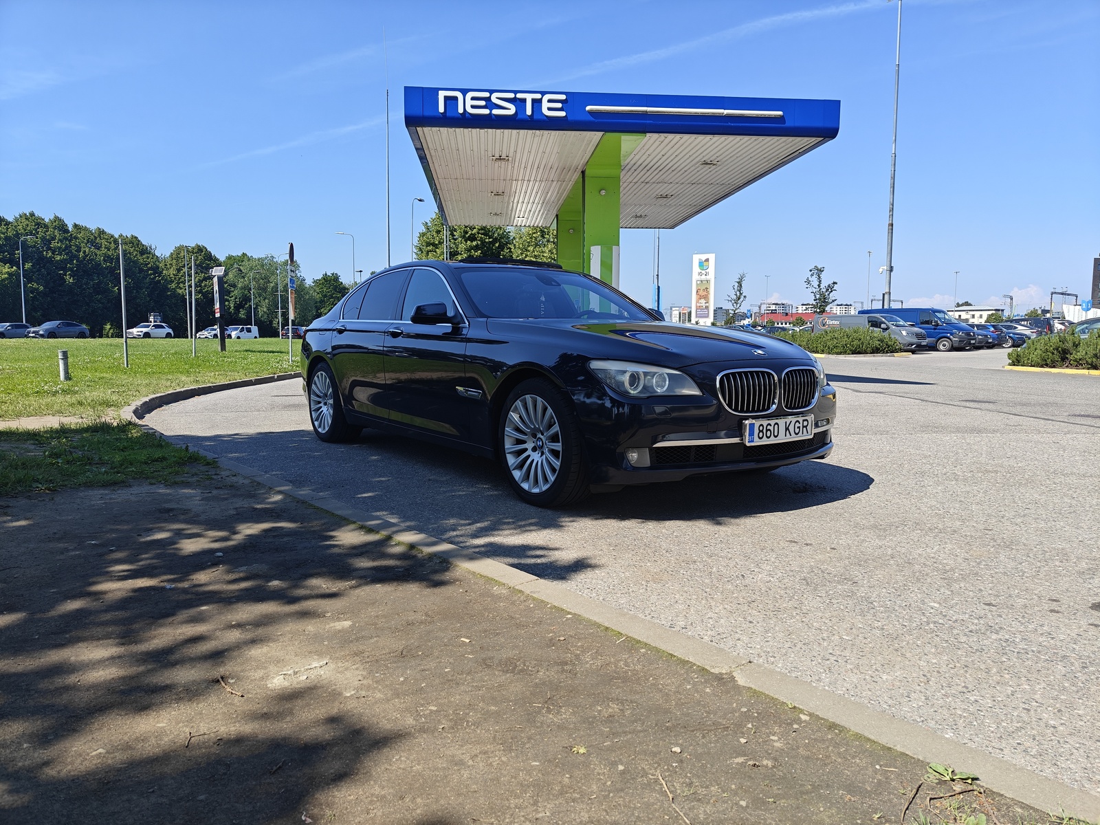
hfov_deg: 71.6
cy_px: 412
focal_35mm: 24
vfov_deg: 56.8
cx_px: 550
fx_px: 763
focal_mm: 5.59
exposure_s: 1/2221
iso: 64
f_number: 1.8
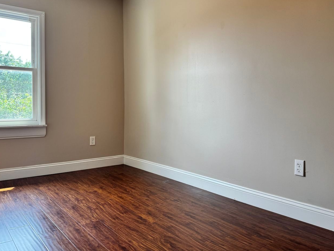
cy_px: 110
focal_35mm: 29
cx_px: 156
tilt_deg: -0.4
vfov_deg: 48.1
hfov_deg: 61.6
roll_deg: +0.2
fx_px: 280
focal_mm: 6.76
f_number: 1.78
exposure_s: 1/120
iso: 125
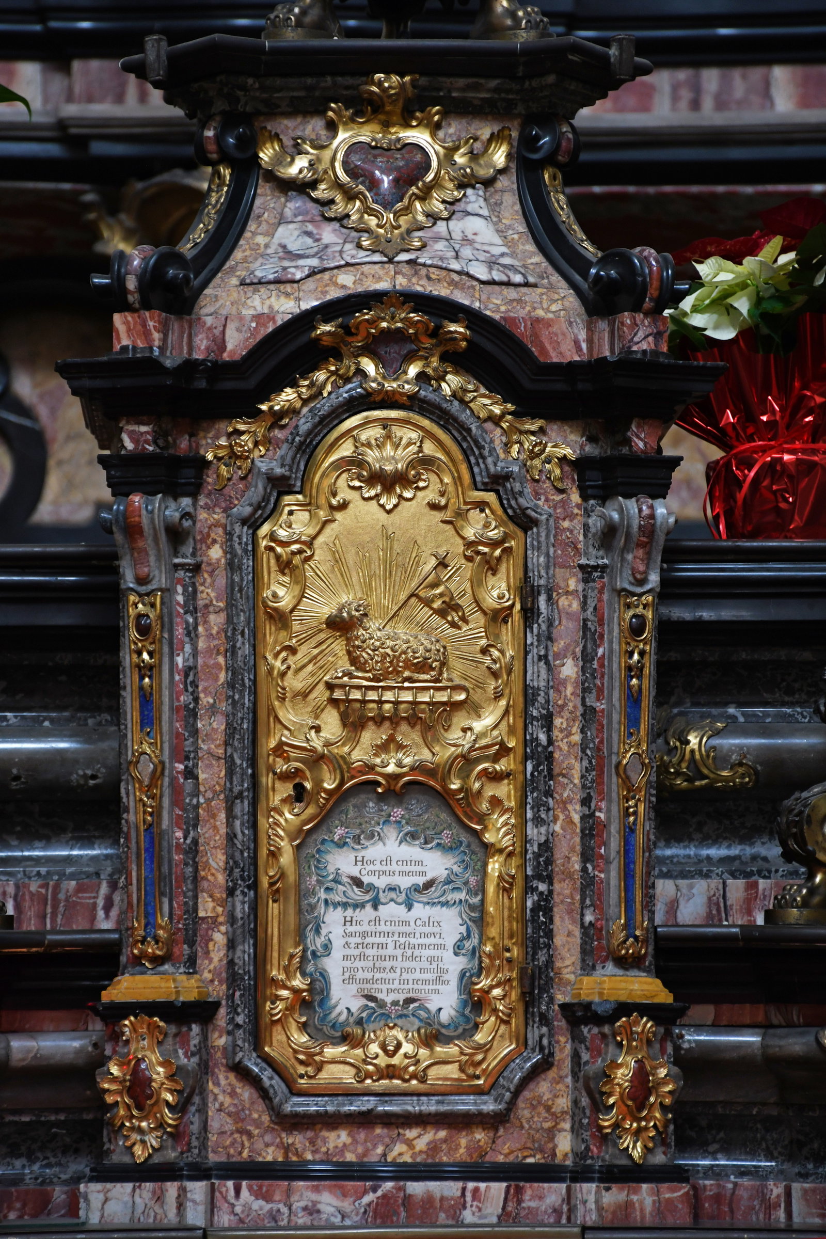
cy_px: 620
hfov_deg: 9.1
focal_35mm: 150
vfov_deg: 13.7
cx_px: 413
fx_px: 5162
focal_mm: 100
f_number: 5.6
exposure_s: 1/13
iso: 800
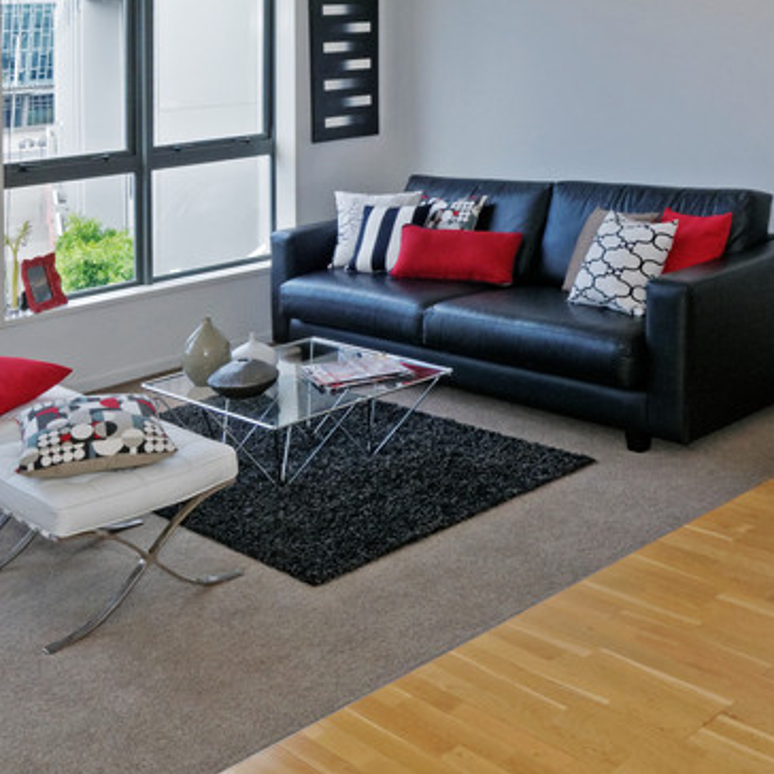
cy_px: 191
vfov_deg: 38.2
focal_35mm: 43
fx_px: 1088
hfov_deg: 39.1
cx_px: 357
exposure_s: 1/60
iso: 200
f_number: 10
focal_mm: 12
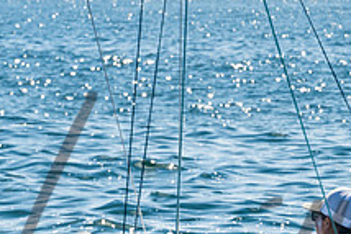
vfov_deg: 3.0
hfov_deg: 4.5
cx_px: 149
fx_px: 4468
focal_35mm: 458
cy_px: 253
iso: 400
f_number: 10
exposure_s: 1/250
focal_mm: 155
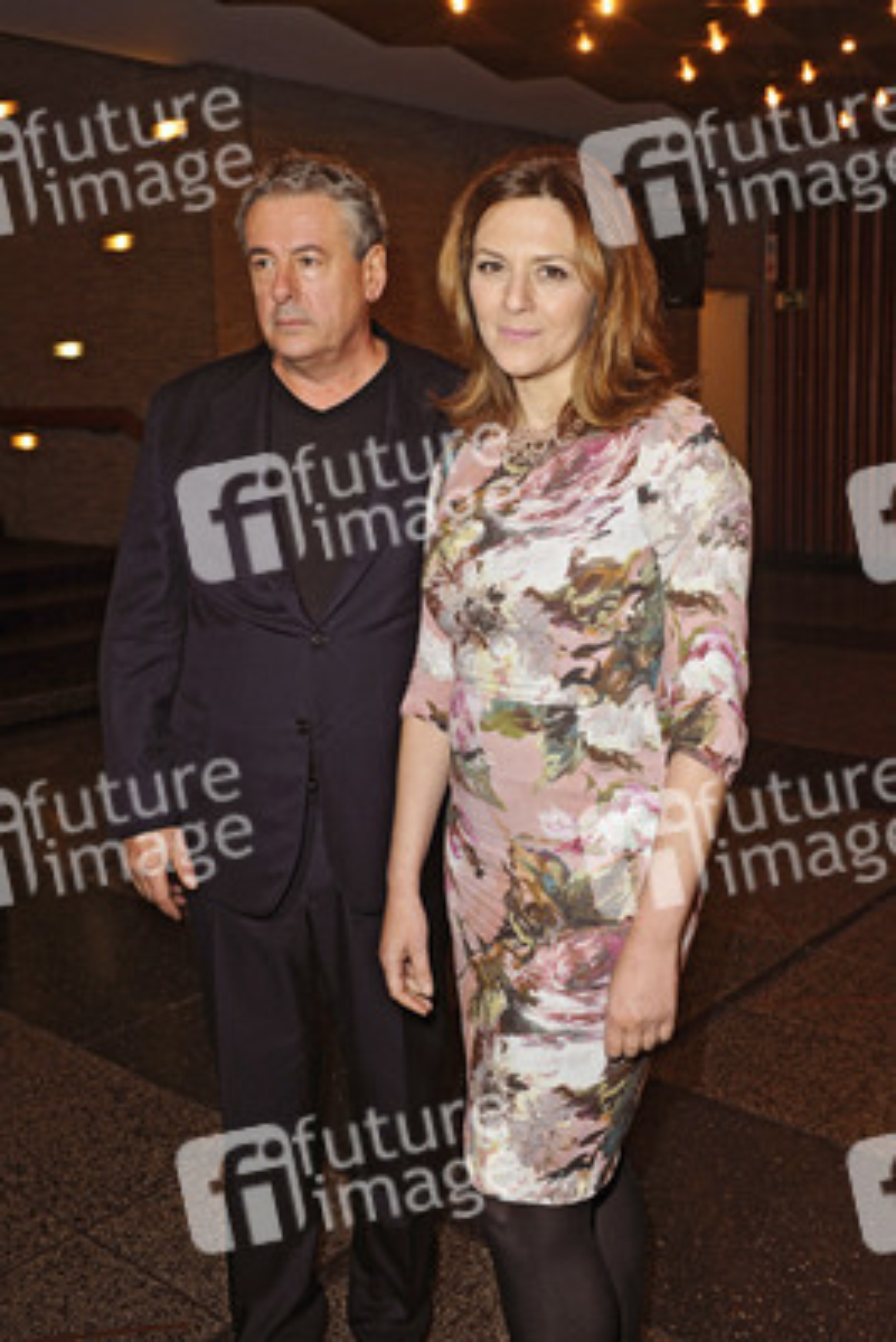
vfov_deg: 55.8
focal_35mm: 34
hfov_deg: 38.9
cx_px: 448
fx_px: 1268
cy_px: 671
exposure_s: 1/60
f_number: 5.6
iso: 1000
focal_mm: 34
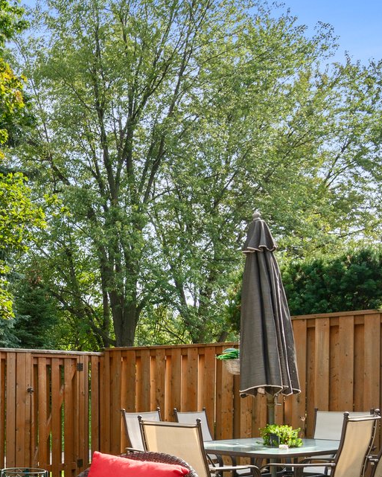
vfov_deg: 38.8
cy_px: 411
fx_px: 636
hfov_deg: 29.0
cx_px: -76
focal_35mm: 45
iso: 100
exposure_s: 1/100
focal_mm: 10
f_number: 6.3
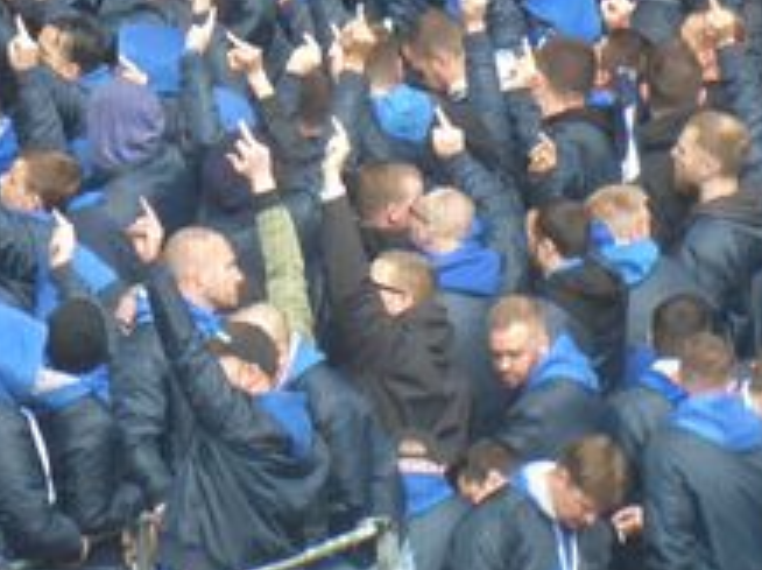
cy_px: 159
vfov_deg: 0.8
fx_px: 43318
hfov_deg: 1.0
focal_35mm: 1970
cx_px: 350
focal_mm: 121.5
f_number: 6.3
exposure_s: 1/125
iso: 400
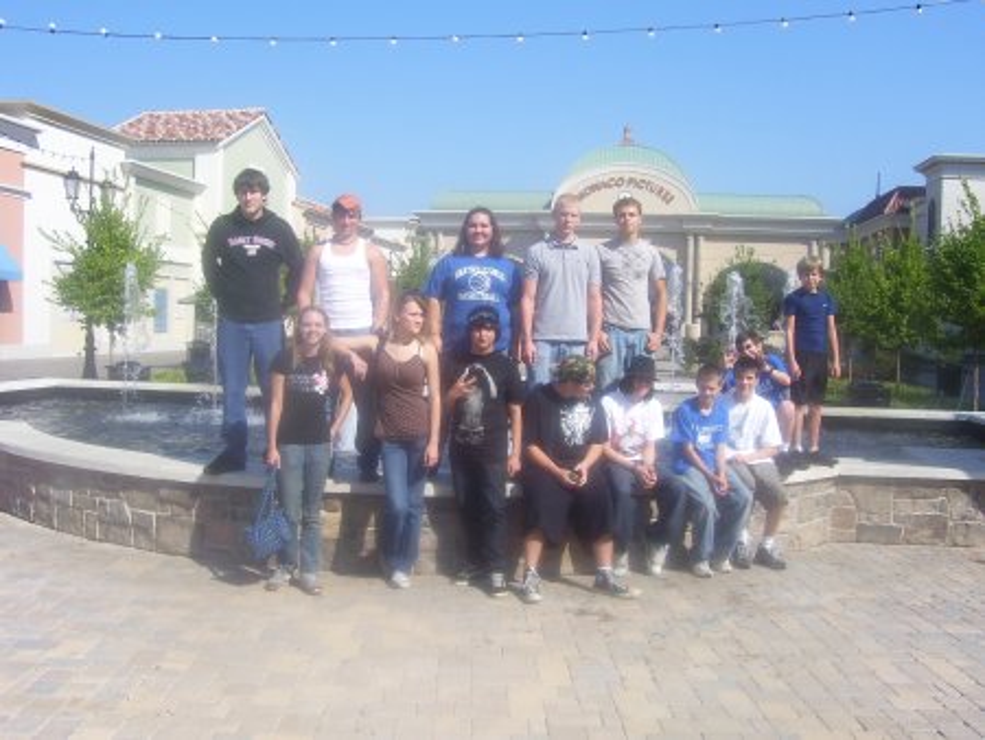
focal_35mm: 34
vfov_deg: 41.8
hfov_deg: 53.9
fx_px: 968
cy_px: 370
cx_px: 492
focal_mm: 5.6
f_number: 4.8
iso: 80
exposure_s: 1/500
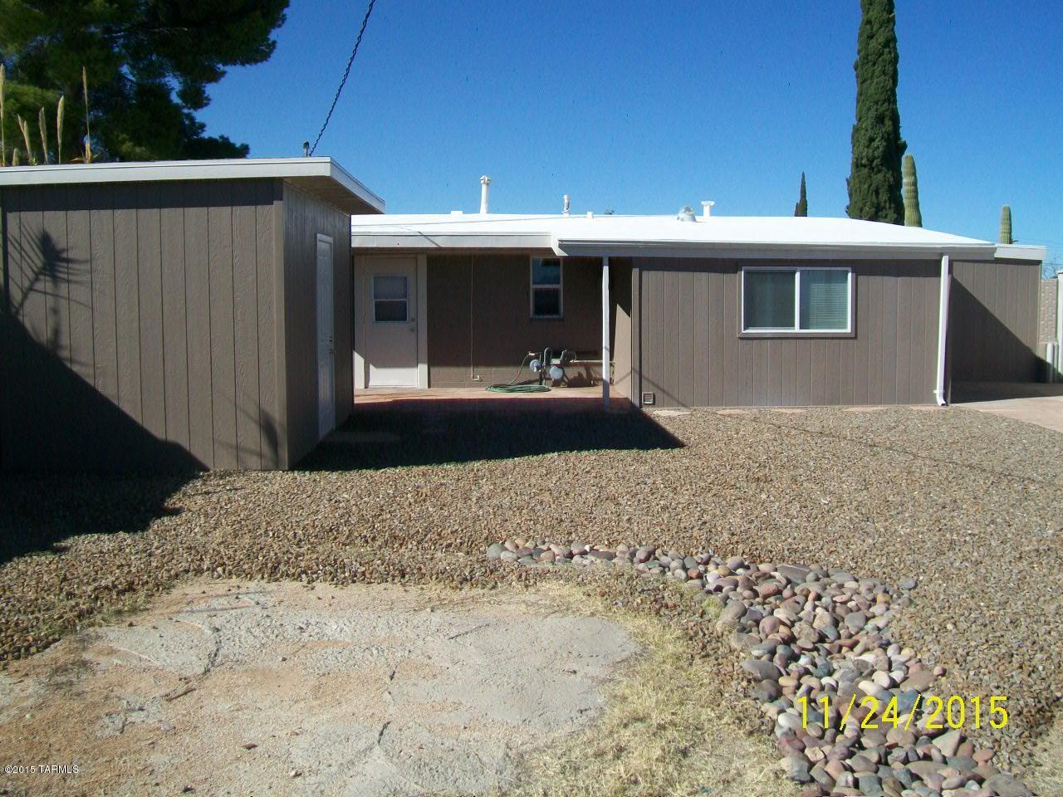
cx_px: 532
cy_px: 398
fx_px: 1044
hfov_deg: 54.0
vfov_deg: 41.8
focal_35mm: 34
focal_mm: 6.1
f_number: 4.9
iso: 64
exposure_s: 1/640
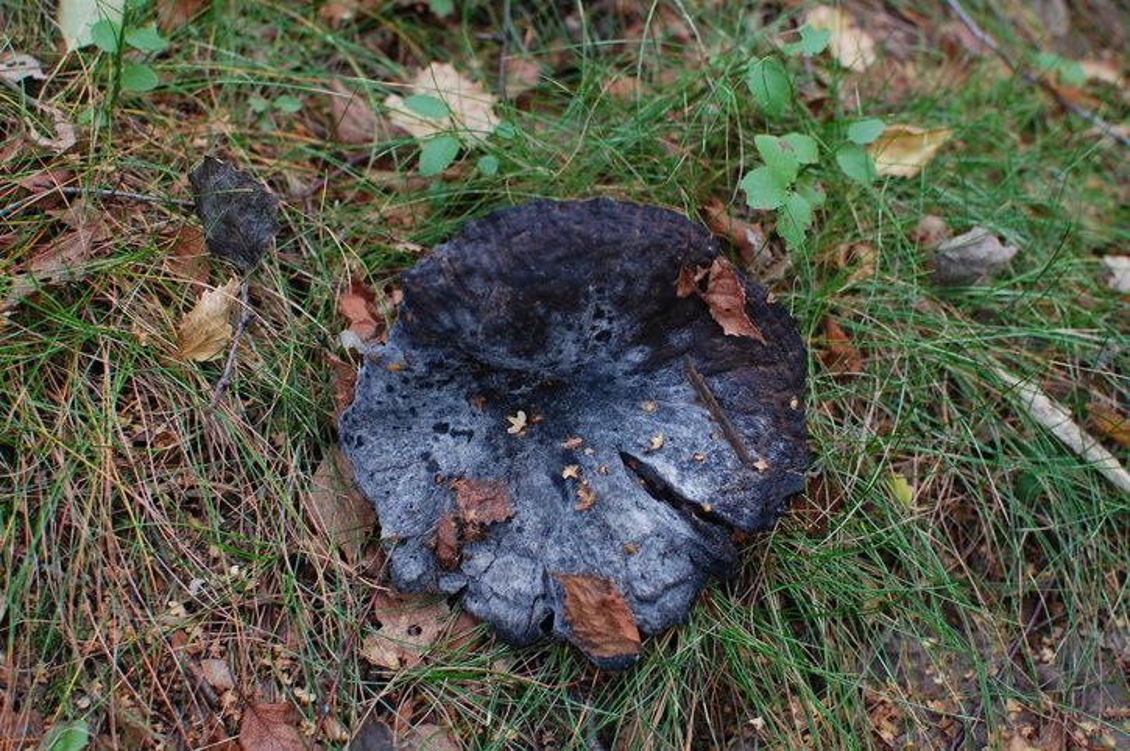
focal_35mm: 52
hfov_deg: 37.9
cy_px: 376
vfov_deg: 25.7
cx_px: 565
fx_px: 1646
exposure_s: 1/50
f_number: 5
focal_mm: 35
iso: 400
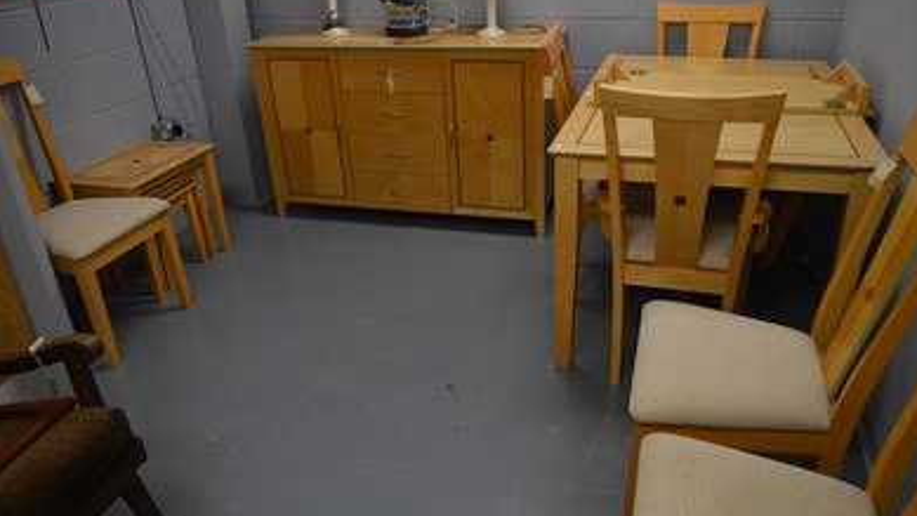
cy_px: 282
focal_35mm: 29
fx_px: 705
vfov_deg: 40.2
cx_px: 469
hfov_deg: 66.0
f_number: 3.5
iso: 400
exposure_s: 1/50
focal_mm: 18
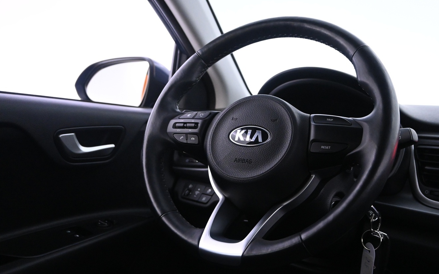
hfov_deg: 53.3
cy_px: 144
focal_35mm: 36
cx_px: 259
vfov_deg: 35.0
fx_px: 434
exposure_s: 1/30
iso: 3200
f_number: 3.8
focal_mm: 19.5
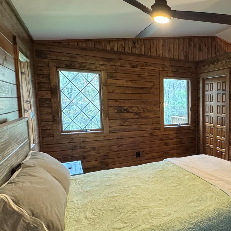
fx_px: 211
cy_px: 123
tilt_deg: -6.6
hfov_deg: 49.2
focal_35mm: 28
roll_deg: -1.6
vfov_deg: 57.3
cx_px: 220
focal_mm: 2.22
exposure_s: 1/60
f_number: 2.2
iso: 320
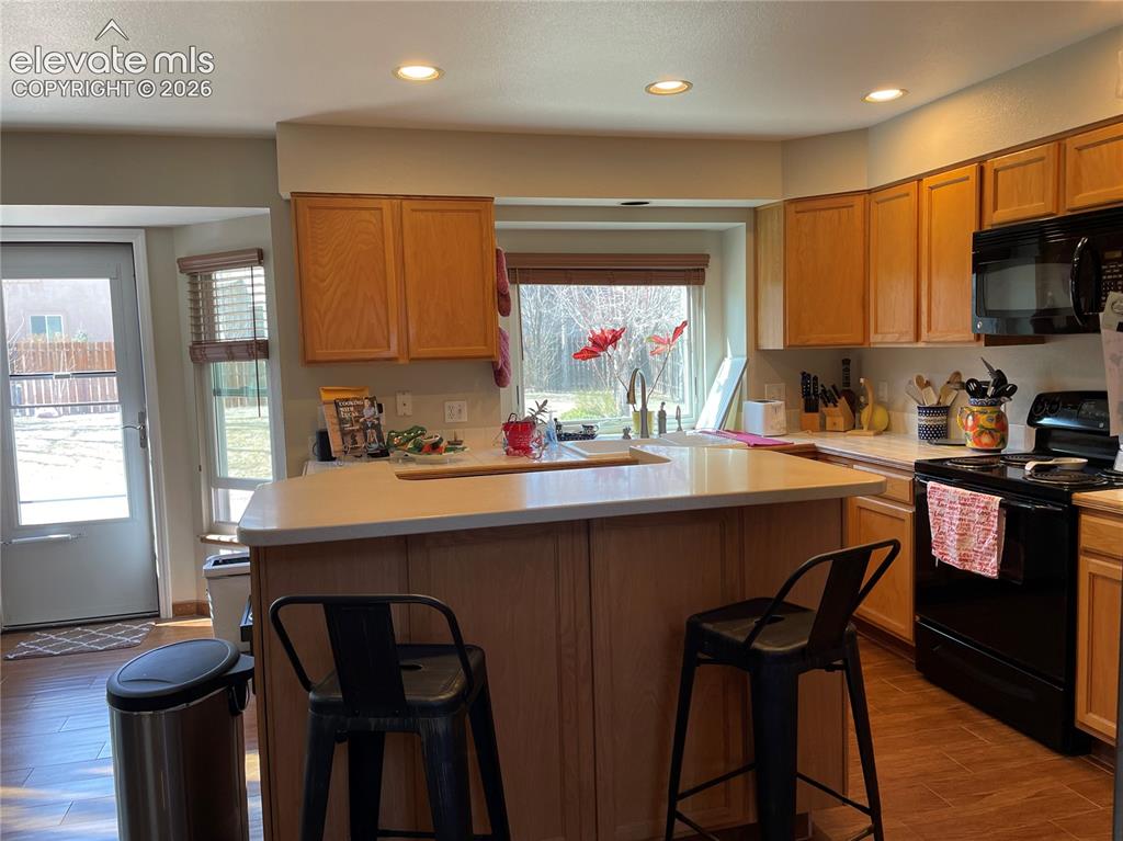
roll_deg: +2.2
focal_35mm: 26
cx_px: 562
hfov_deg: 67.3
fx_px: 843
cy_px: 420
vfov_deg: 53.0
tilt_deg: -5.2
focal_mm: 4.2
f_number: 1.6
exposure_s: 1/120
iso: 64
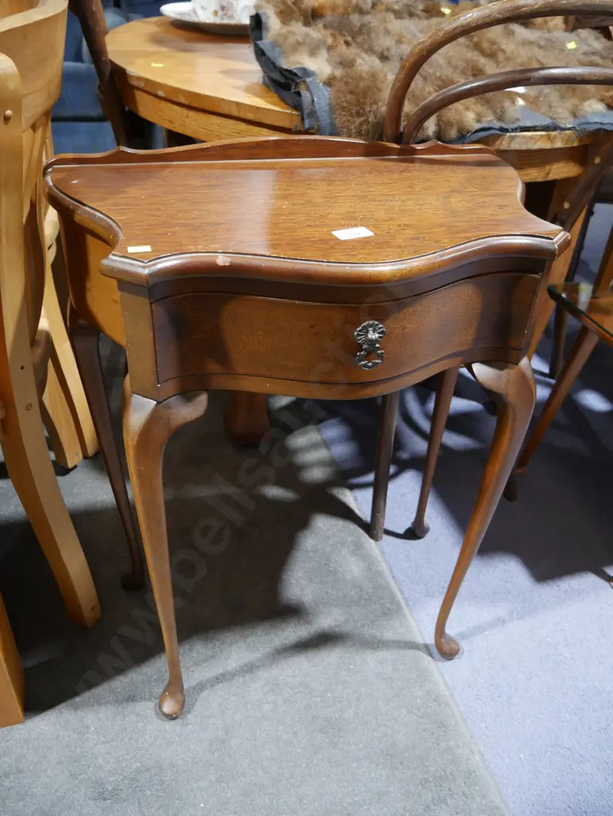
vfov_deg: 63.4
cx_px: 306
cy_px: 408
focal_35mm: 28
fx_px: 661
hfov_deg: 49.8
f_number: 3.5
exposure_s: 1/60
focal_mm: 14
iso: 1000
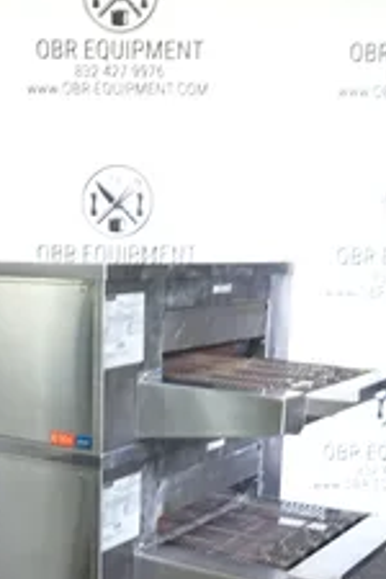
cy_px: 450
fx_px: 917
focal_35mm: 57
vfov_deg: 34.2
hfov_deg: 23.6
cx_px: 107
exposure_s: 1/4
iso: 64
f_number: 3.5
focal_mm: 12.01
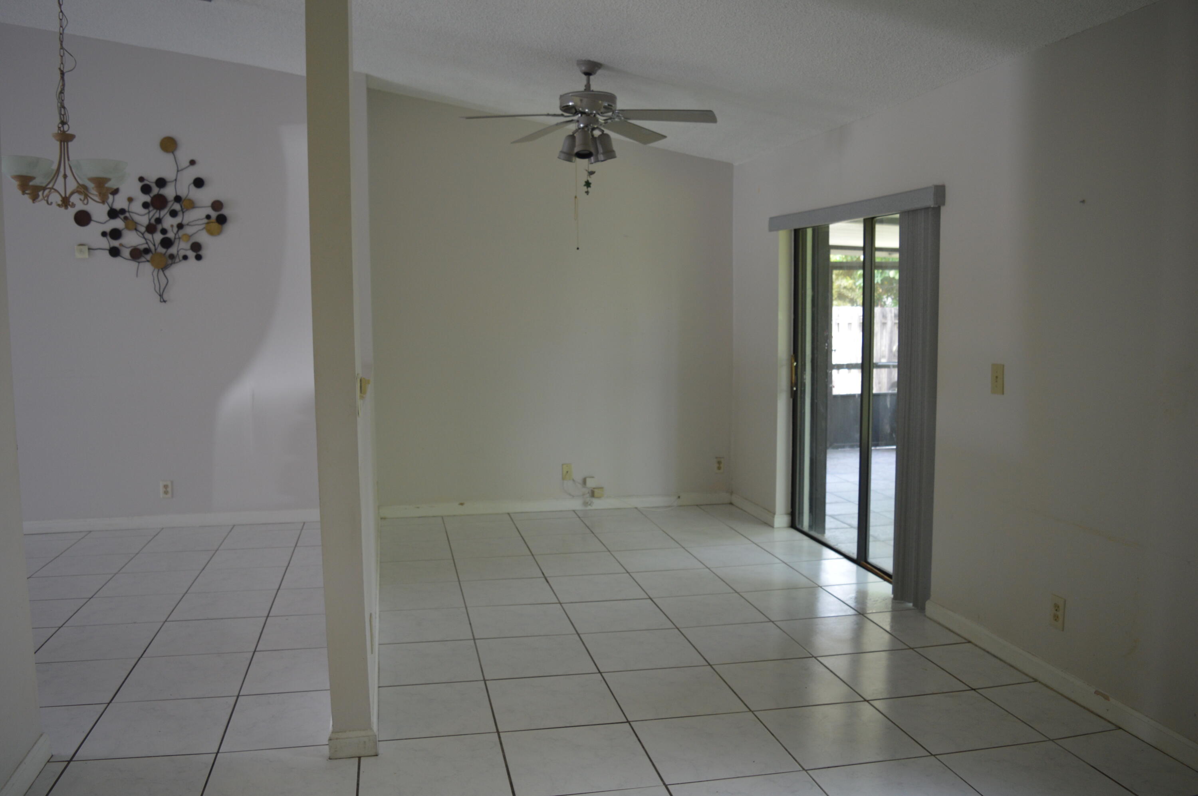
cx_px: 599
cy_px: 398
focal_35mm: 27
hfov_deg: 67.4
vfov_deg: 47.8
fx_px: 898
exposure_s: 1/60
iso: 400
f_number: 4
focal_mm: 18
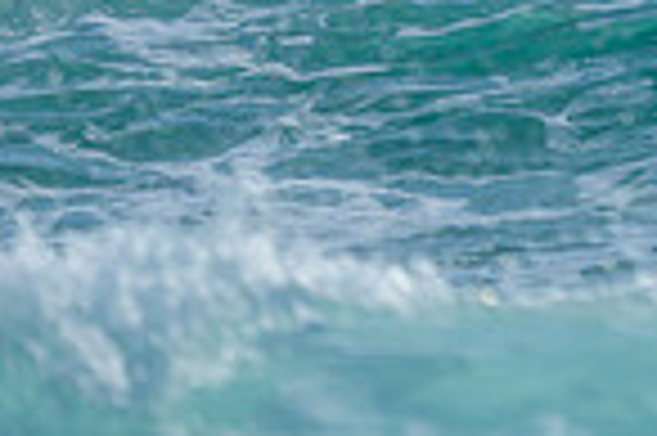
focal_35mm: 3187
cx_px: 1274
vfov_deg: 0.4
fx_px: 58097
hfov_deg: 0.6
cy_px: -339
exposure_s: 1/2000
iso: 220
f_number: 6.3
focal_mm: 800
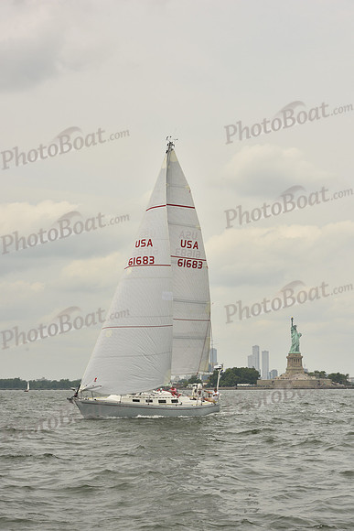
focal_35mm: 70
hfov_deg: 19.5
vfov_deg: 28.8
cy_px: 266
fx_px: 1032
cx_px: 177
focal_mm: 70
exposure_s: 1/640
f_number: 10
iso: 250
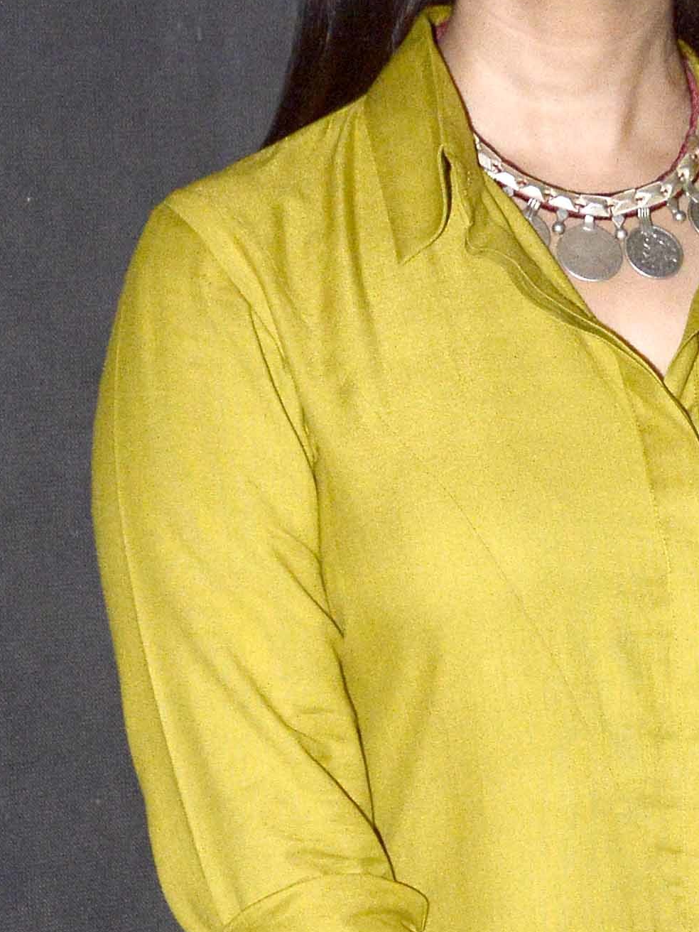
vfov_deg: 11.6
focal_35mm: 165
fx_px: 4448
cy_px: 1255
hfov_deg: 9.0
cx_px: 632
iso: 800
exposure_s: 1/160
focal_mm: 25
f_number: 6.3
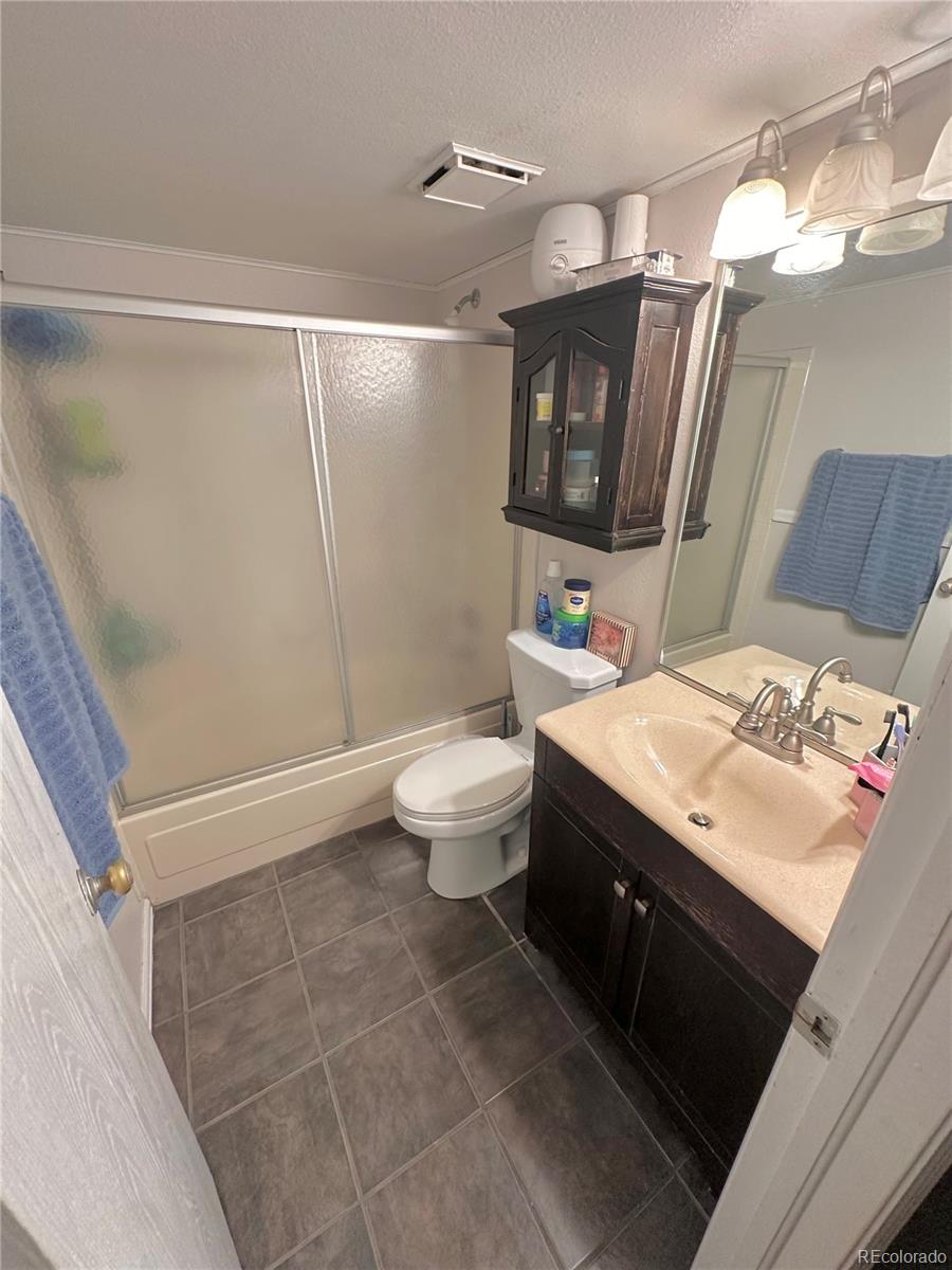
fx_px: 513
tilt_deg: -21.2
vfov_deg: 102.1
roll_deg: +0.3
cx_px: 476
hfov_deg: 85.7
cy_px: 635
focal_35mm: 14
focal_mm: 2.22
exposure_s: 1/60
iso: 200
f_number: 2.2
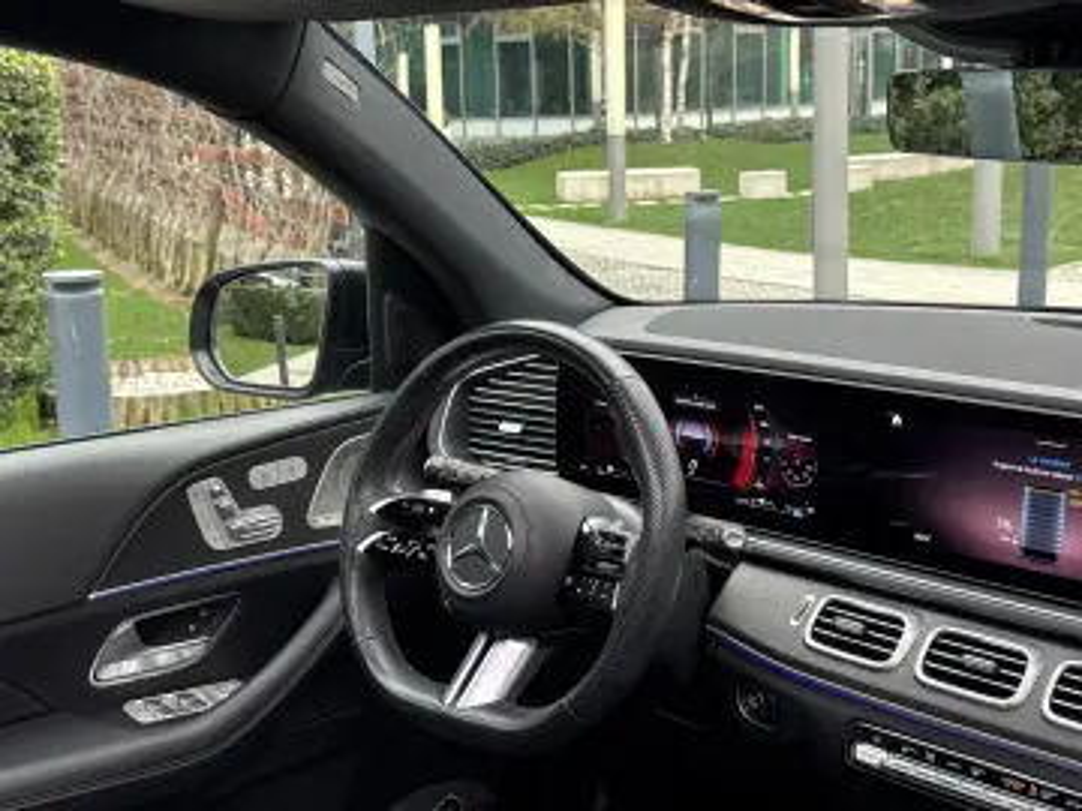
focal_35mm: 48
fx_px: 1500
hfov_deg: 39.7
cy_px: 406
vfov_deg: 30.3
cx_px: 541
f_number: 1.78
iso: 80
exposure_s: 1/156
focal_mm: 6.76
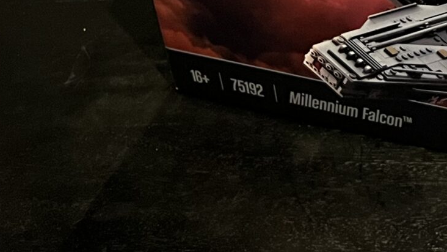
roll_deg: +1.6
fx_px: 1174
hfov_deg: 19.9
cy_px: -237
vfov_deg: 11.2
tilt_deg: -32.9
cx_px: 578
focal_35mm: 99
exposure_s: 1/40
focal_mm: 5.7
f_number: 1.5
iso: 500
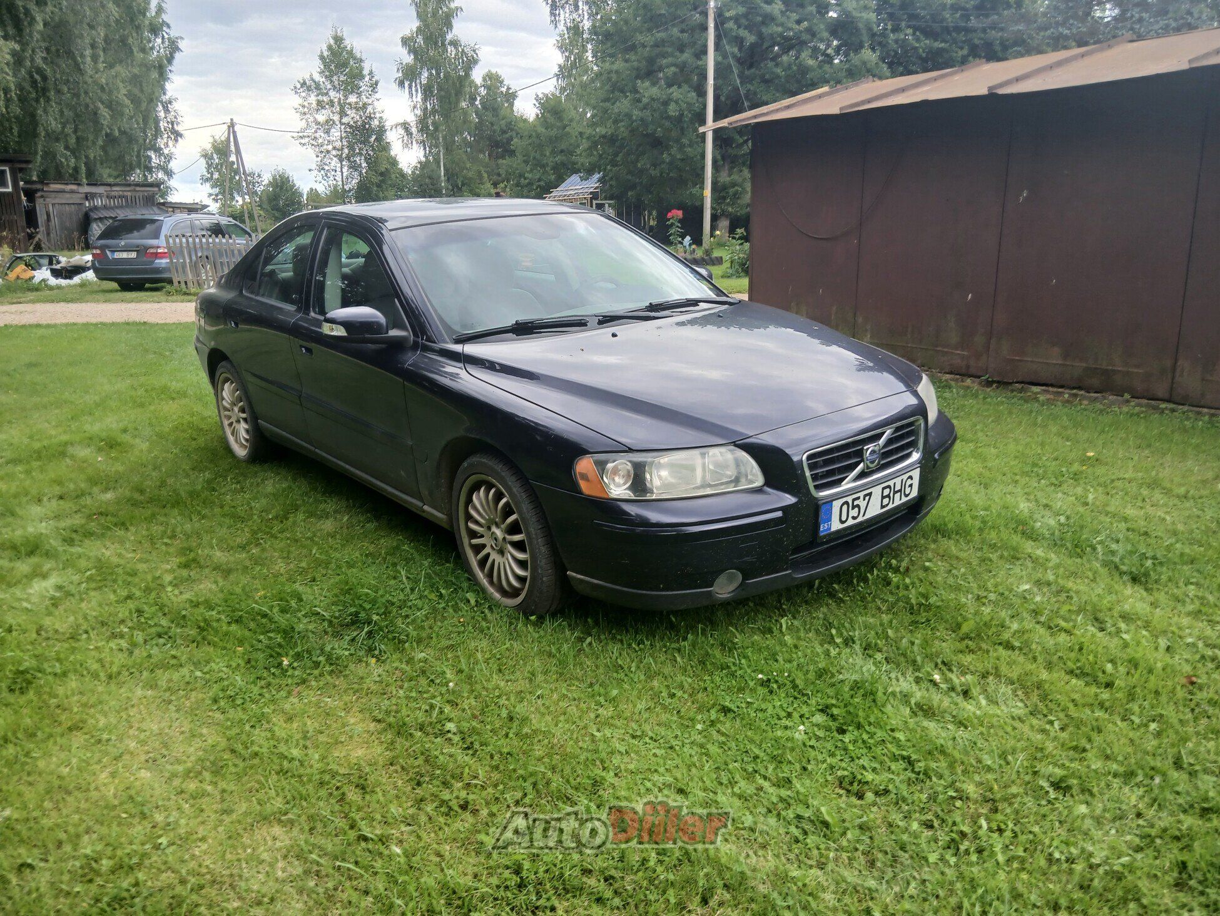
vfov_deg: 53.1
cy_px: 458
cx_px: 610
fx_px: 916
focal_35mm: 26
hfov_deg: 67.3
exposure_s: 1/100
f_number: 1.8
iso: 40
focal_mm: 3.98
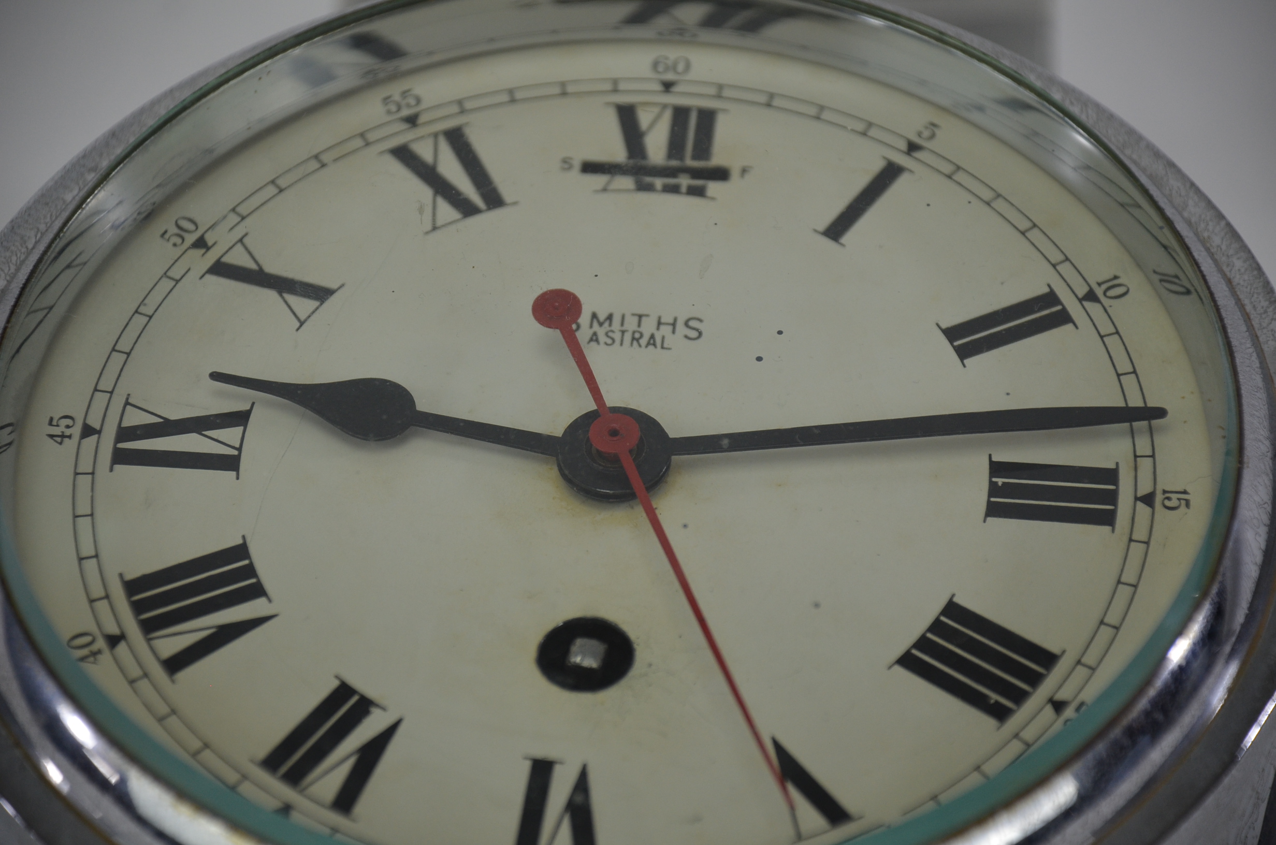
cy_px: 422
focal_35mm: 202
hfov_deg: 10.2
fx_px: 7163
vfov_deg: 6.8
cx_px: 638
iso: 500
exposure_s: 1/250
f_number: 5.6
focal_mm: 135
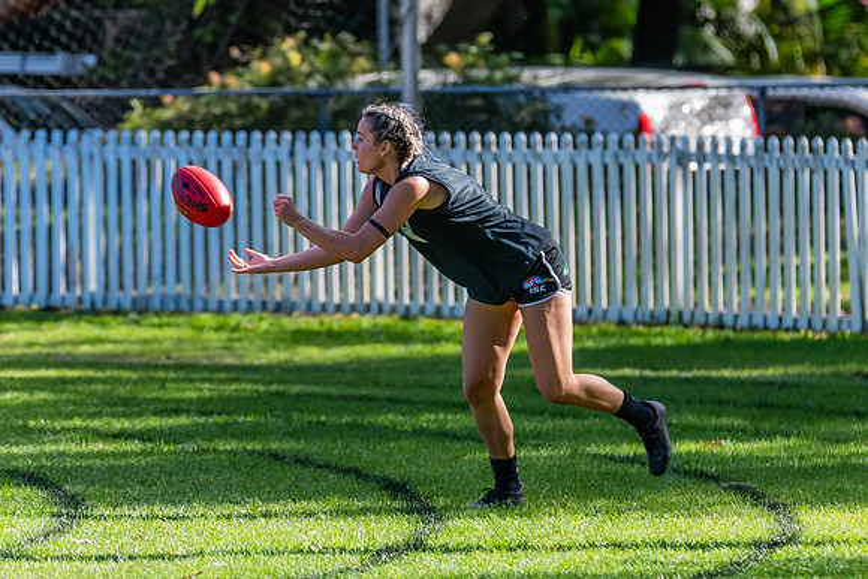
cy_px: 187
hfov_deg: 3.6
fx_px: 13773
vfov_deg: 2.4
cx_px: 475
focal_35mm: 571
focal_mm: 350
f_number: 6
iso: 1600
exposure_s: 1/1600
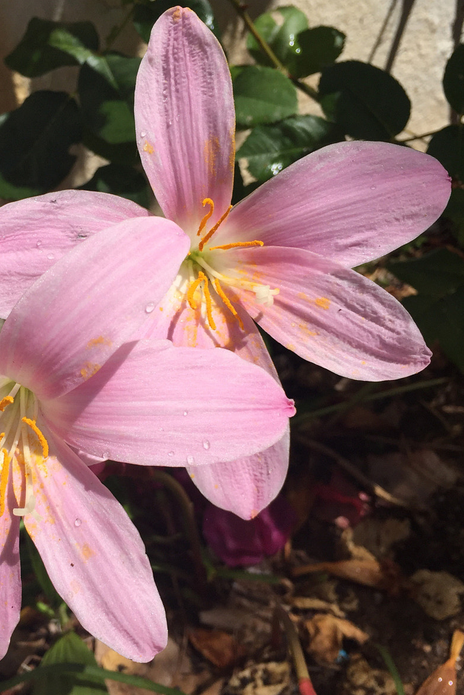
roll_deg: +10.7
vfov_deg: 47.4
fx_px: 792
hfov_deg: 32.1
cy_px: 344
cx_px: 119
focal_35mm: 41
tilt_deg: -39.9
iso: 32
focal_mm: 4.15
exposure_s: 1/3300
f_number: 2.2
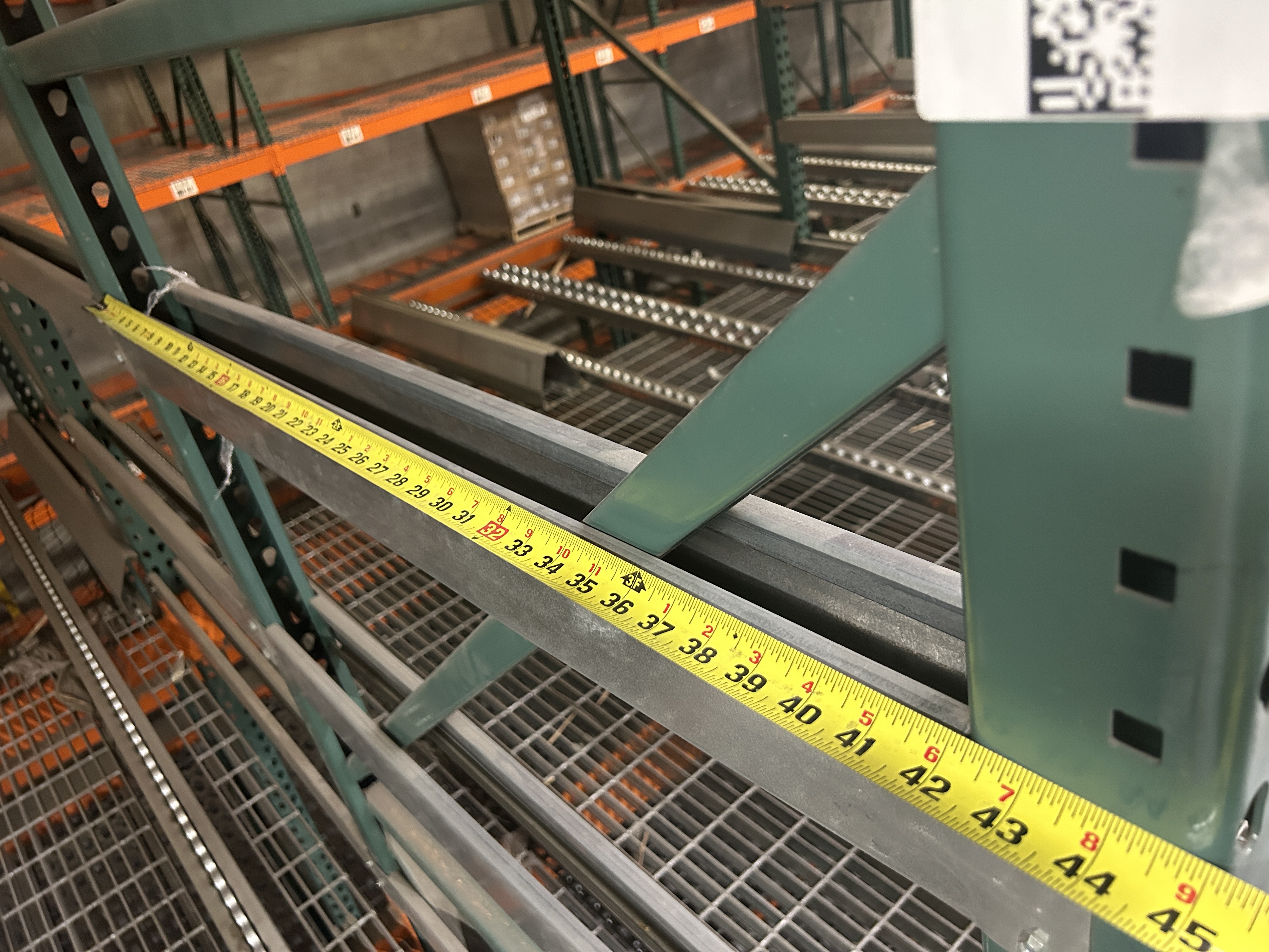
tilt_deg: -27.9
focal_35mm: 26
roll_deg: +15.2
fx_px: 953
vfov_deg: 53.1
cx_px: 634
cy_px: 476
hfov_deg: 67.3
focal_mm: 5.7
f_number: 1.5
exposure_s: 1/40
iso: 500
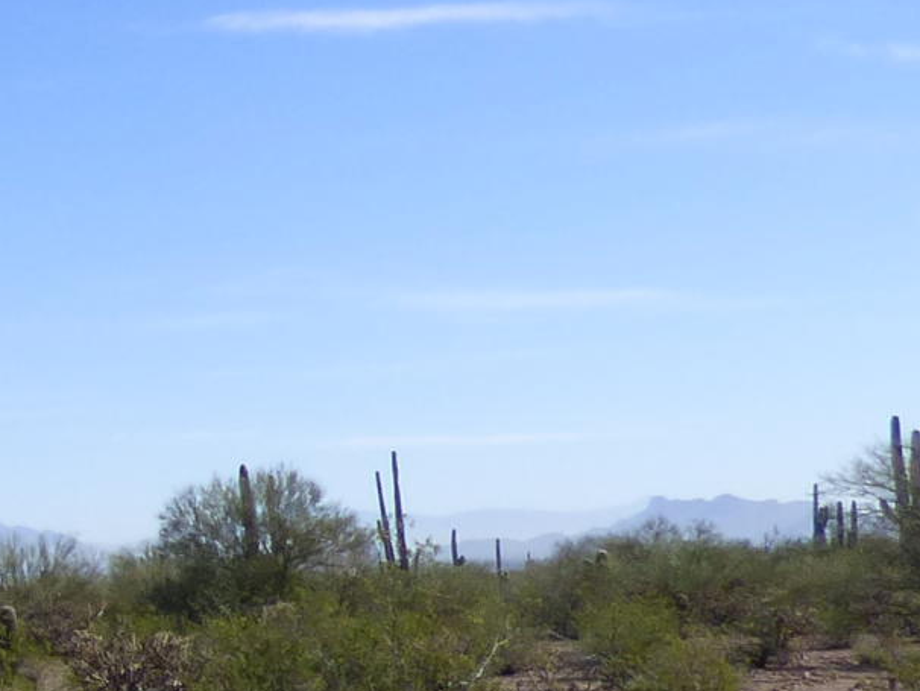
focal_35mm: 99
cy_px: 258
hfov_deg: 16.3
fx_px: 2632
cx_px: -783
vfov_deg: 14.9
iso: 100
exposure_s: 1/2000
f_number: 2.8
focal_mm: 3.58
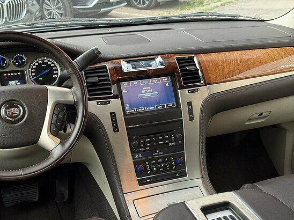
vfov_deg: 30.2
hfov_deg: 39.7
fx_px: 407
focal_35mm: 48
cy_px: 110
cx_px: 147
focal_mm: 6.76
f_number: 1.78
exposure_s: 1/40
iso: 320
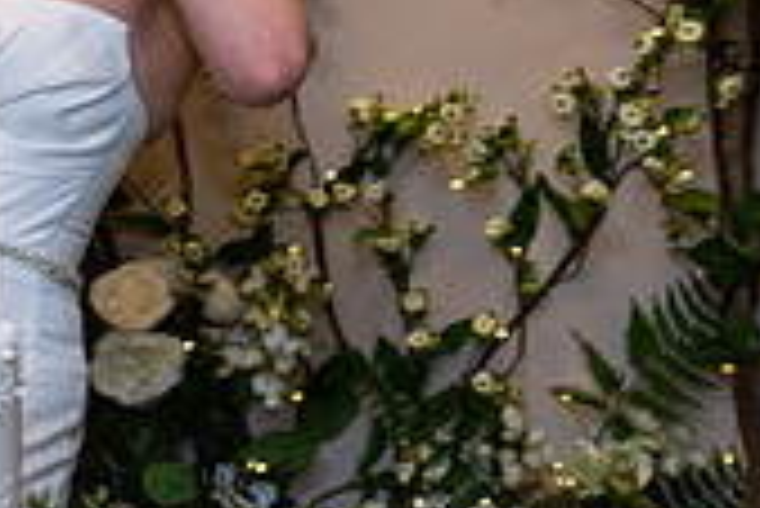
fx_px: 2324
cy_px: -34
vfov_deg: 12.3
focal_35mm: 110
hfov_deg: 17.0
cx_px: -333
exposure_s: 1/60
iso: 800
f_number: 3.5
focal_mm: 32
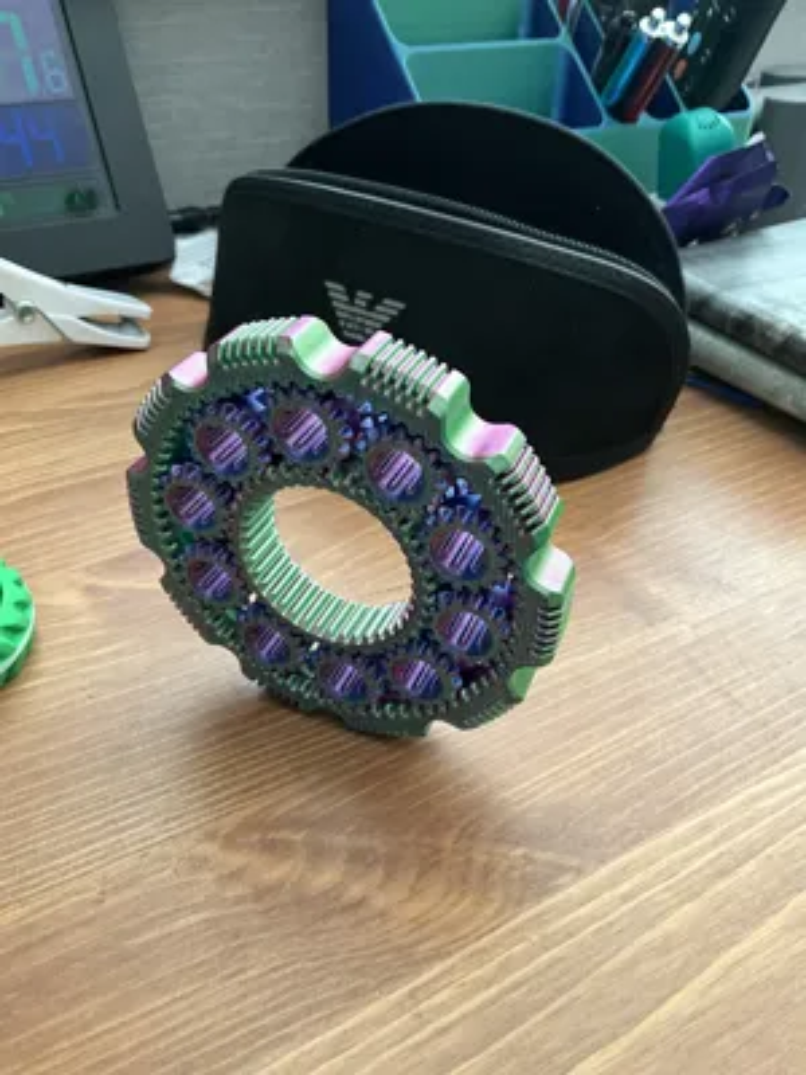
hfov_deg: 48.2
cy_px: 538
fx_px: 900
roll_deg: -2.6
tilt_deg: -37.5
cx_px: 403
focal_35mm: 29
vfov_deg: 61.7
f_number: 1.8
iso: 320
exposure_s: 1/43
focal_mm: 3
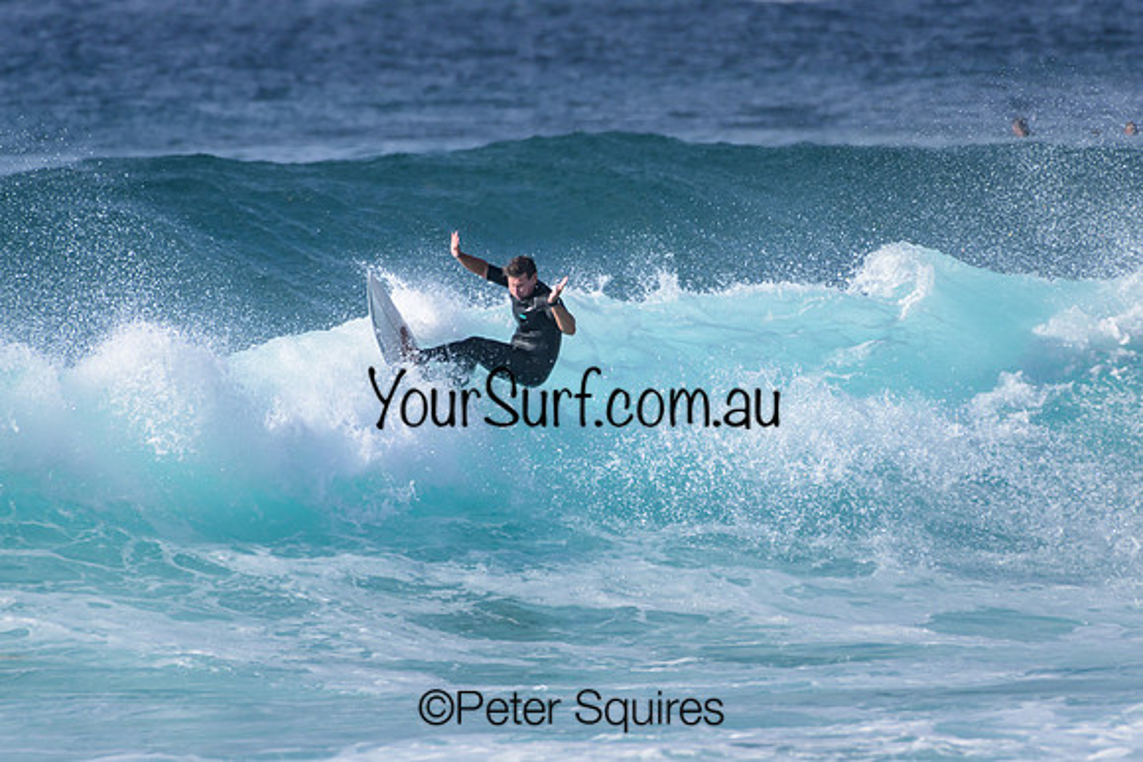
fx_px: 31756
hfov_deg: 2.1
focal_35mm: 1000
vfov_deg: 1.4
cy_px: 381
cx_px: 572
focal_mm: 1000
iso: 720
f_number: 11
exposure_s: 1/2000
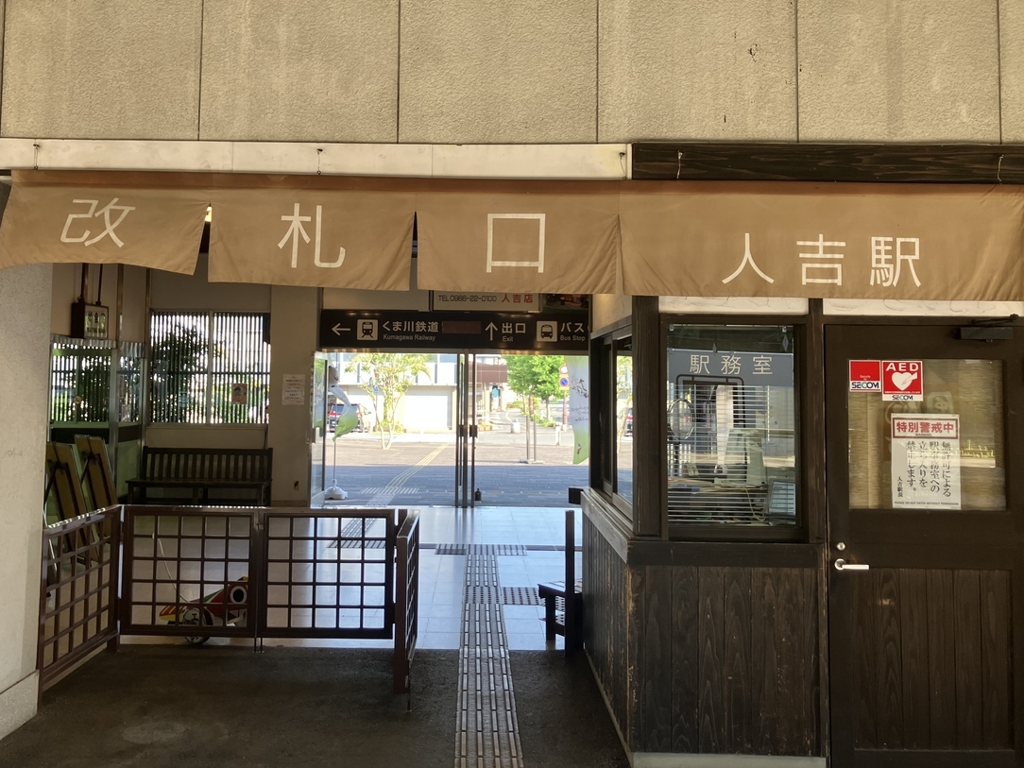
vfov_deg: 45.4
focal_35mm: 31
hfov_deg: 58.3
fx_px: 917
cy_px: 345
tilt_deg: +5.6
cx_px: 476
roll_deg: -1.2
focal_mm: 3.99
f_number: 1.8
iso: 40
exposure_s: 1/120
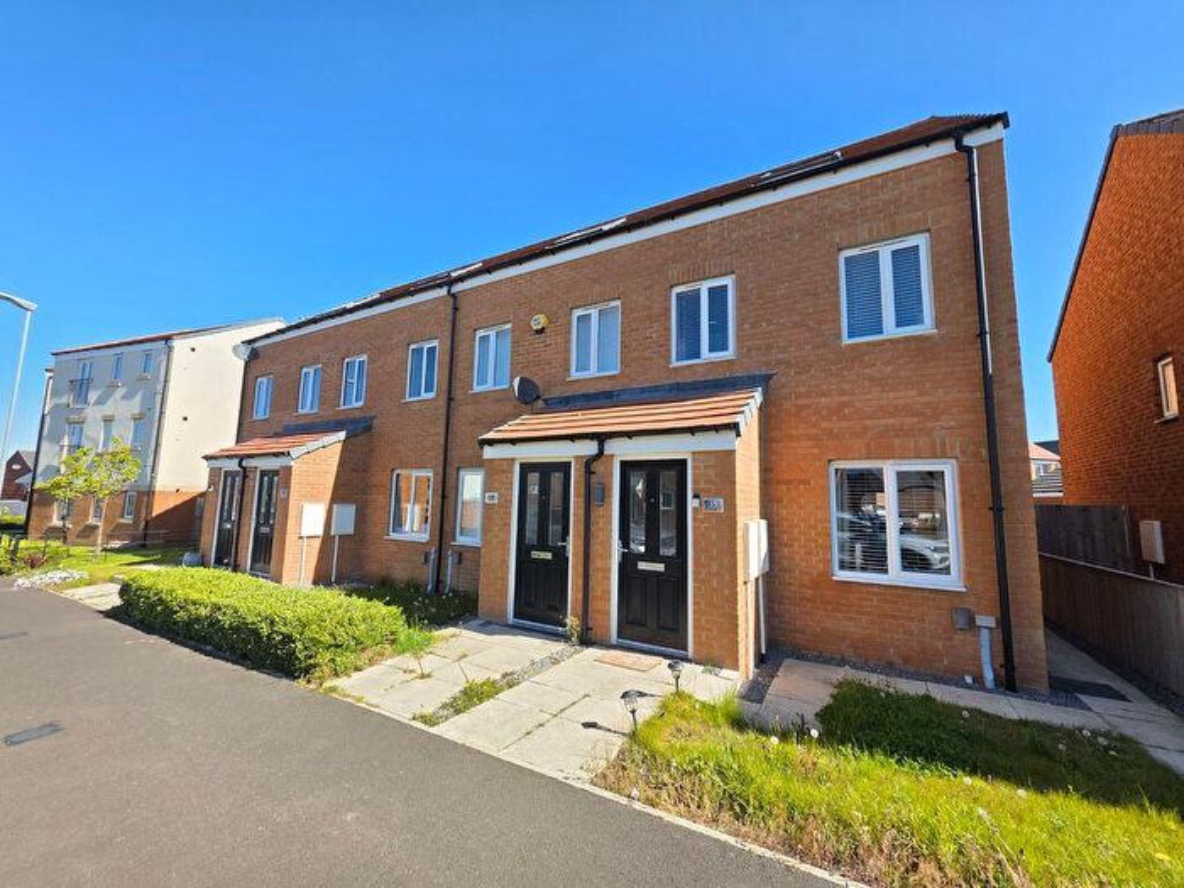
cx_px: 592
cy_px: 444
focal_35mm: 13
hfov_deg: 106.2
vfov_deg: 89.9
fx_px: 445
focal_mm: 2.2
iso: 40
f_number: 1.9
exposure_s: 1/1339
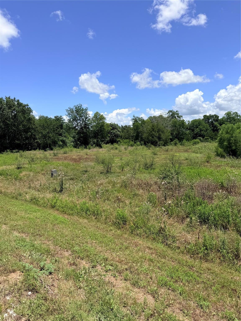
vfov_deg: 71.6
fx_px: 223
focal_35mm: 24
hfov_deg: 56.8
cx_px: 120
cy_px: 160
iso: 80
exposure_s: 1/5714
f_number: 1.78
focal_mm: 6.76
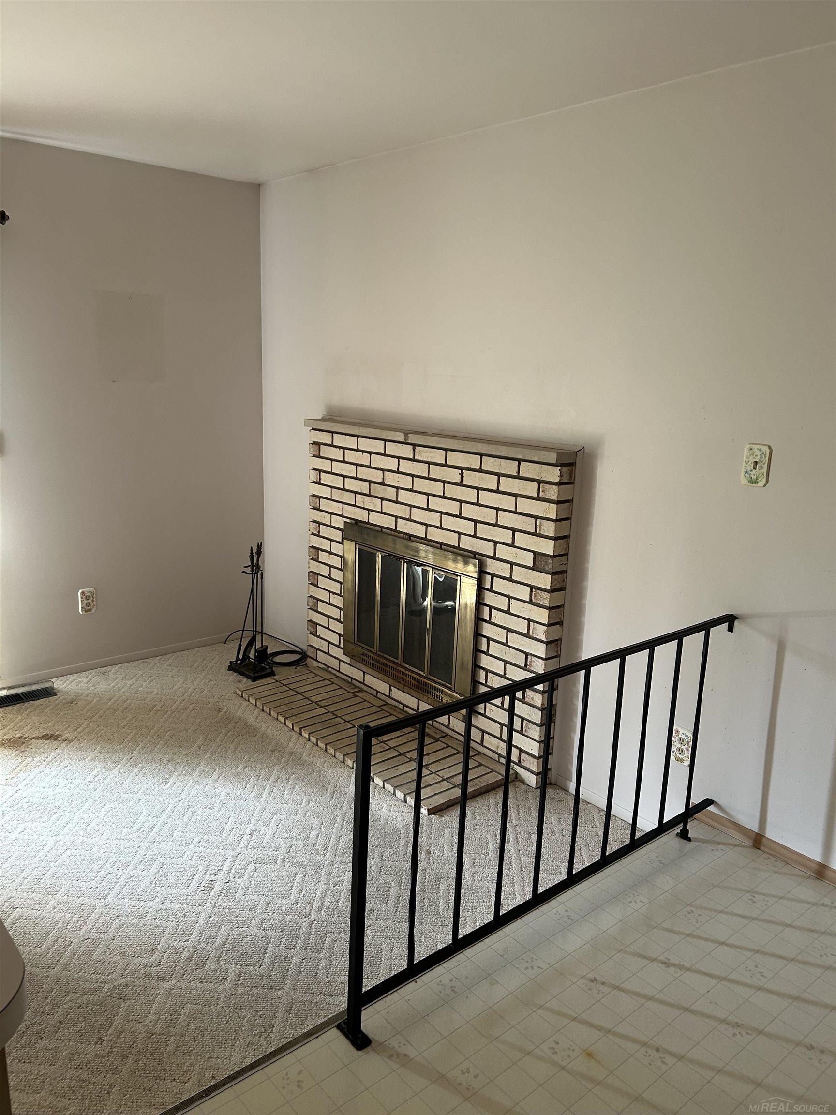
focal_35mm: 26
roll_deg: -2.4
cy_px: 558
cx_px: 418
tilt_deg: -13.2
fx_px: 837
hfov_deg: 53.1
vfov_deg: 67.3
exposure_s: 1/61
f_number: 1.5
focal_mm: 5.7
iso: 125
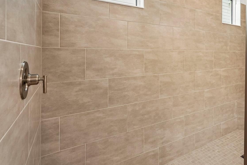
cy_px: 51
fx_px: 158
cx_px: 174
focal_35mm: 23
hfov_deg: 72.7
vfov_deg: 53.7
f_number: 8
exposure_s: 1/40
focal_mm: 16
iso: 400
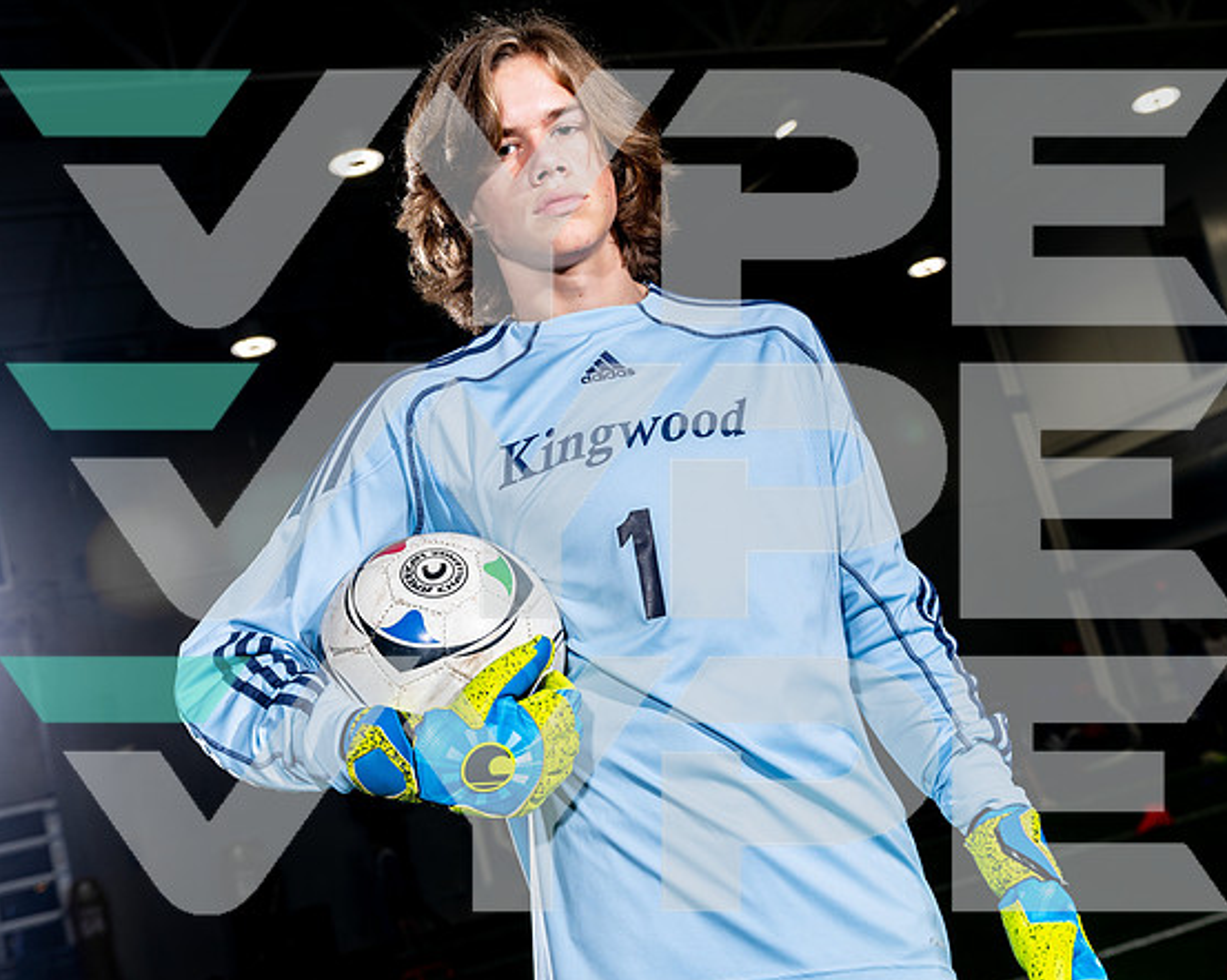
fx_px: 1706
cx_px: 560
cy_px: 492
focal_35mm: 47
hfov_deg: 39.5
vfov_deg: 32.1
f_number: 5.6
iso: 100
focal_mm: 41
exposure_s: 1/125
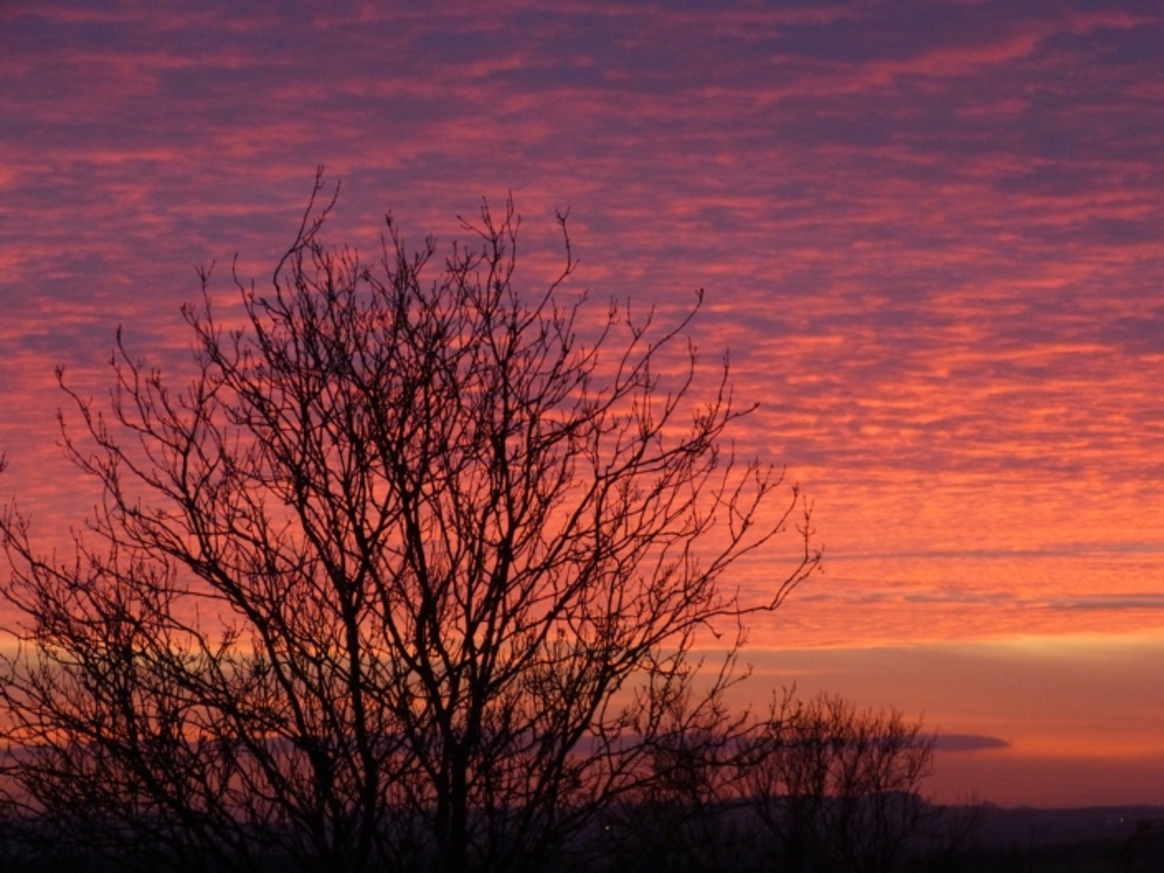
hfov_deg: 13.5
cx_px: 582
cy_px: 436
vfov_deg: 10.2
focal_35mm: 146
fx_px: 4910
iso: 400
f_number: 3.7
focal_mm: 26.3
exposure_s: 1/60
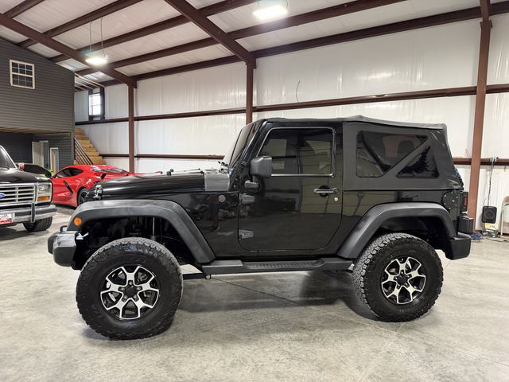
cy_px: 191
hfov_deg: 71.6
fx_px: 353
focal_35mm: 24
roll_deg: -2.5
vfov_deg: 56.8
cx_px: 254
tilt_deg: -3.7
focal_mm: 6.76
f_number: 1.78
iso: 400
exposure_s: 1/60
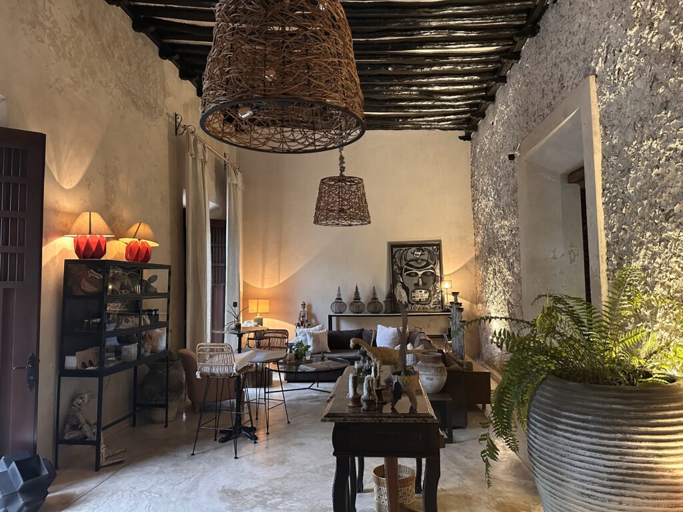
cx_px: 342
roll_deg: +0.6
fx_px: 474
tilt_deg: +4.5
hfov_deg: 71.6
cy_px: 256
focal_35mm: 24
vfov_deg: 56.8
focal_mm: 6.86
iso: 640
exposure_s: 1/40
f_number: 1.78
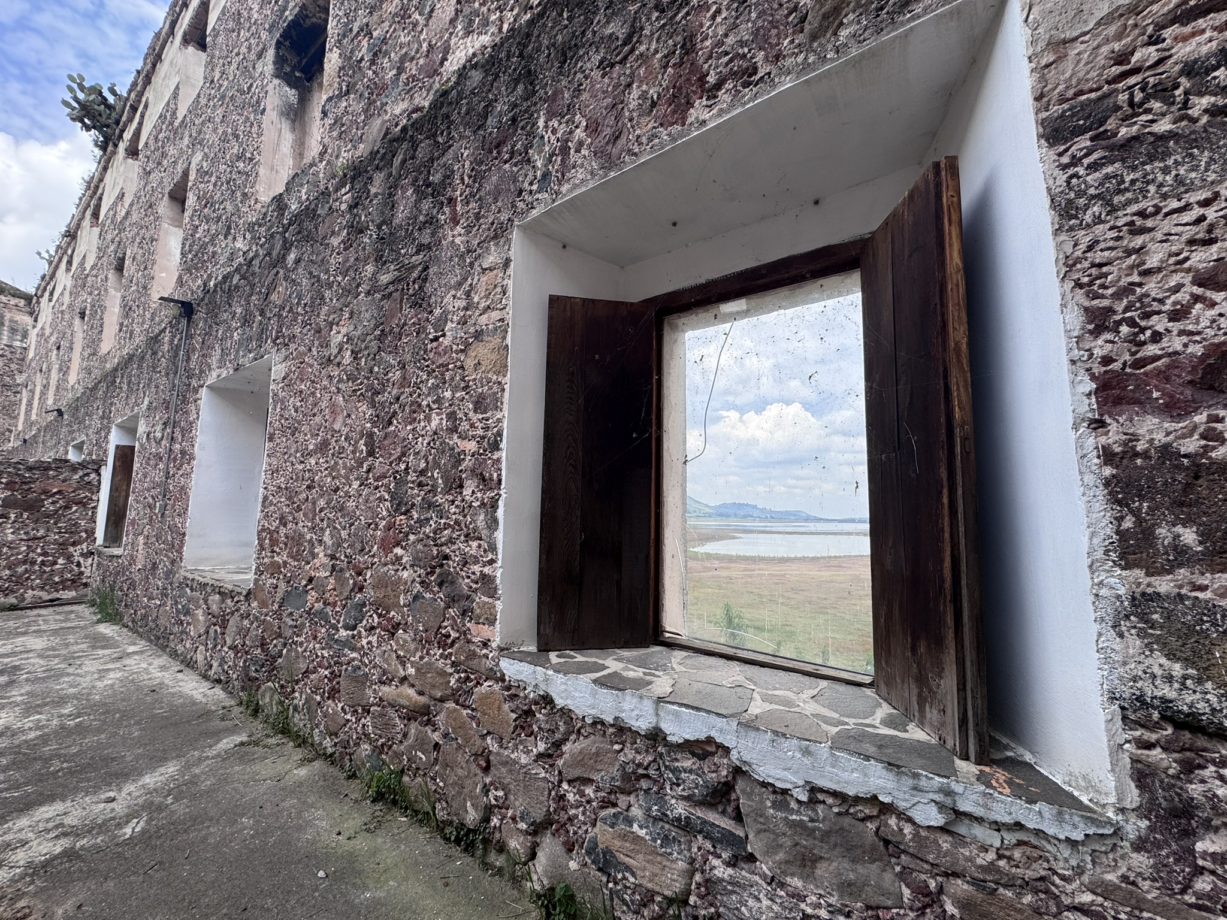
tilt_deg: +6.8
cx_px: 614
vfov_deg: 85.7
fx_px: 496
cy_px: 460
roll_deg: -0.8
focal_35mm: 14
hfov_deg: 102.1
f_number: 2.2
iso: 40
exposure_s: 1/1048
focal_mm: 2.22
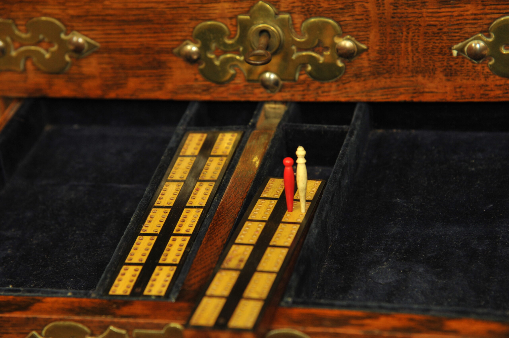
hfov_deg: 17.1
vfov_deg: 11.4
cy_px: 169
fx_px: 1695
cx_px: 254
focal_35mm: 120
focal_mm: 120
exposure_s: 1/60
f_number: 5.6
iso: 1250
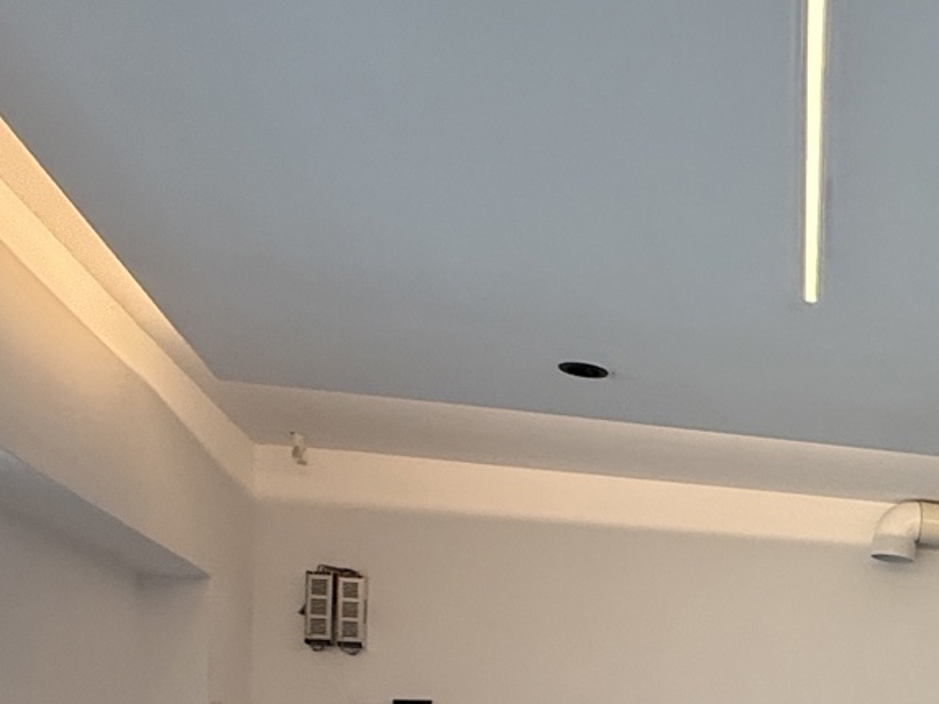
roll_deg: -0.3
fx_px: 1275
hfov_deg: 29.0
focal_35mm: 47
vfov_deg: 28.1
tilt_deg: +1.9
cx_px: 1340
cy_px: 778
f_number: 2.2
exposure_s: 1/99
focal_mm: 2.22
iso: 125
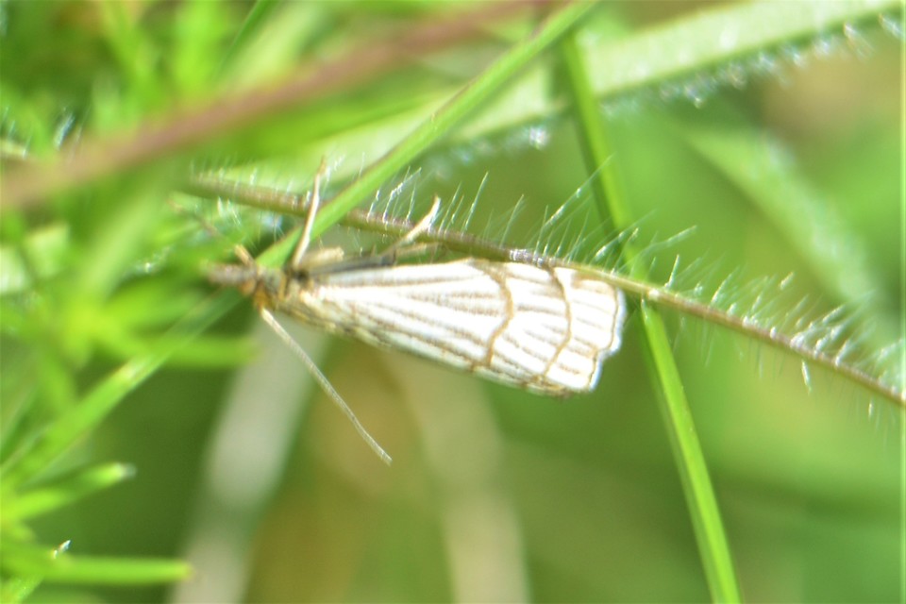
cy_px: 302
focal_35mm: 330
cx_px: 453
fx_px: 8304
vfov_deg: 4.2
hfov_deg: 6.2
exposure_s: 1/125
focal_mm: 220
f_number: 8
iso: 180
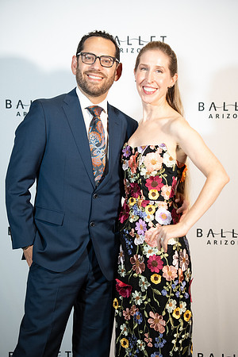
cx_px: 119
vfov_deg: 30.1
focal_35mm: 67
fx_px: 664
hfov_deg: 20.3
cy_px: 178
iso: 1600
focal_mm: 67
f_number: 2.8
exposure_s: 1/160
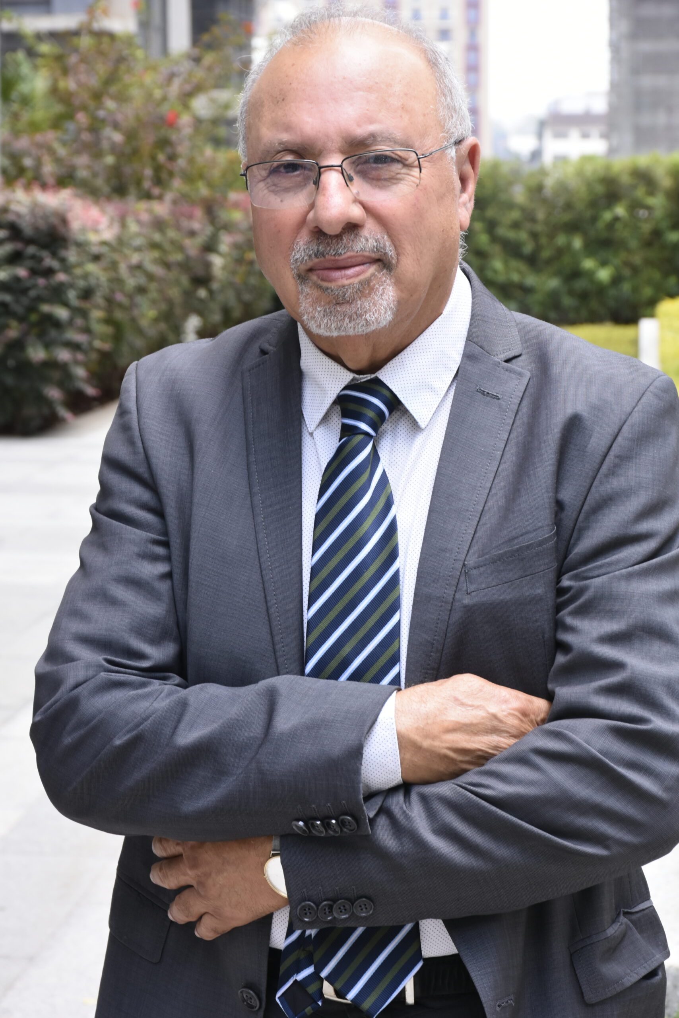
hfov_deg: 13.8
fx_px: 2799
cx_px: 340
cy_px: 509
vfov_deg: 20.6
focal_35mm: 99
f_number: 9.5
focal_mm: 66
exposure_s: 1/125
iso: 400
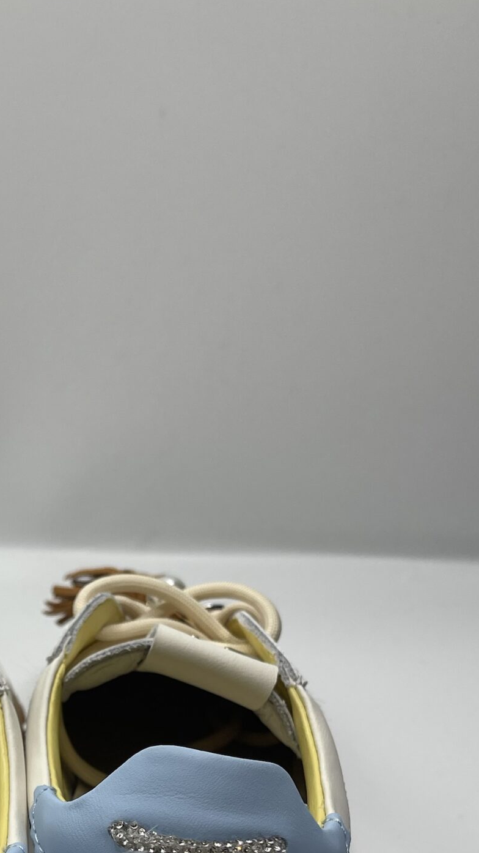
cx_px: 37
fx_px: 1130
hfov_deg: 23.2
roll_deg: -1.4
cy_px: 756
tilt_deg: -29.0
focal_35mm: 50
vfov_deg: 38.7
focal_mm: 5.1
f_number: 1.6
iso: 32
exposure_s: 1/1003
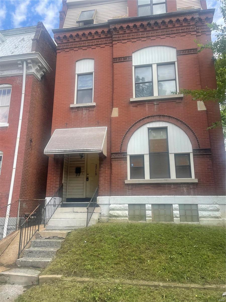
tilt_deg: +17.6
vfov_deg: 67.3
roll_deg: +0.7
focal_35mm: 26
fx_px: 226
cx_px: 113
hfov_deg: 53.1
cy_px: 151
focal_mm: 4.2
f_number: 1.6
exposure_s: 1/1304
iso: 32
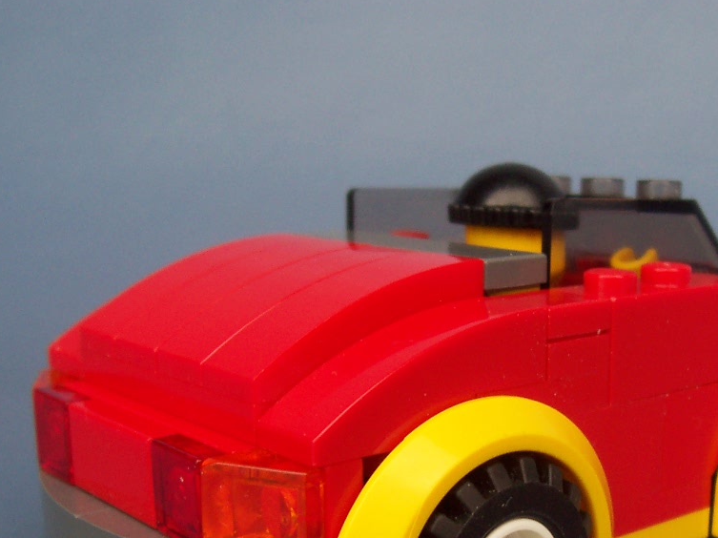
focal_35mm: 59
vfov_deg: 24.5
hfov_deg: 32.5
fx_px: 1223
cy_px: 418
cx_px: 467
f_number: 2.8
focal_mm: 5.6
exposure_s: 1/125
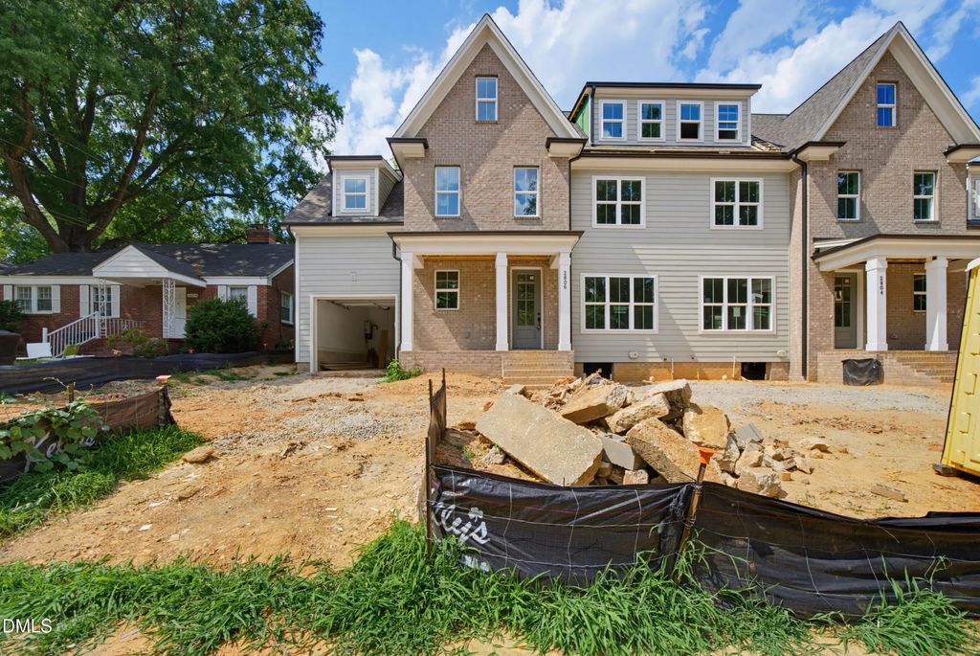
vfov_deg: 85.6
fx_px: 354
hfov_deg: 108.3
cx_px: 490
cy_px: 328
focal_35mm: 13
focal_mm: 13
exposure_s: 1/50
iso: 80
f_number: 7.1
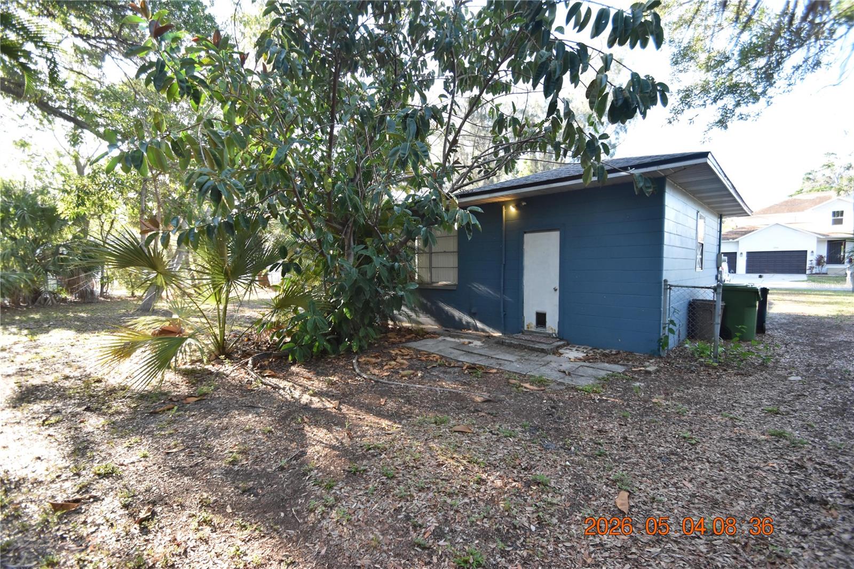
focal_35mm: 15
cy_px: 284
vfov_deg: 77.3
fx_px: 356
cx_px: 427
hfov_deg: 100.4
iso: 800
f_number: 3.5
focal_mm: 10
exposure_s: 1/350
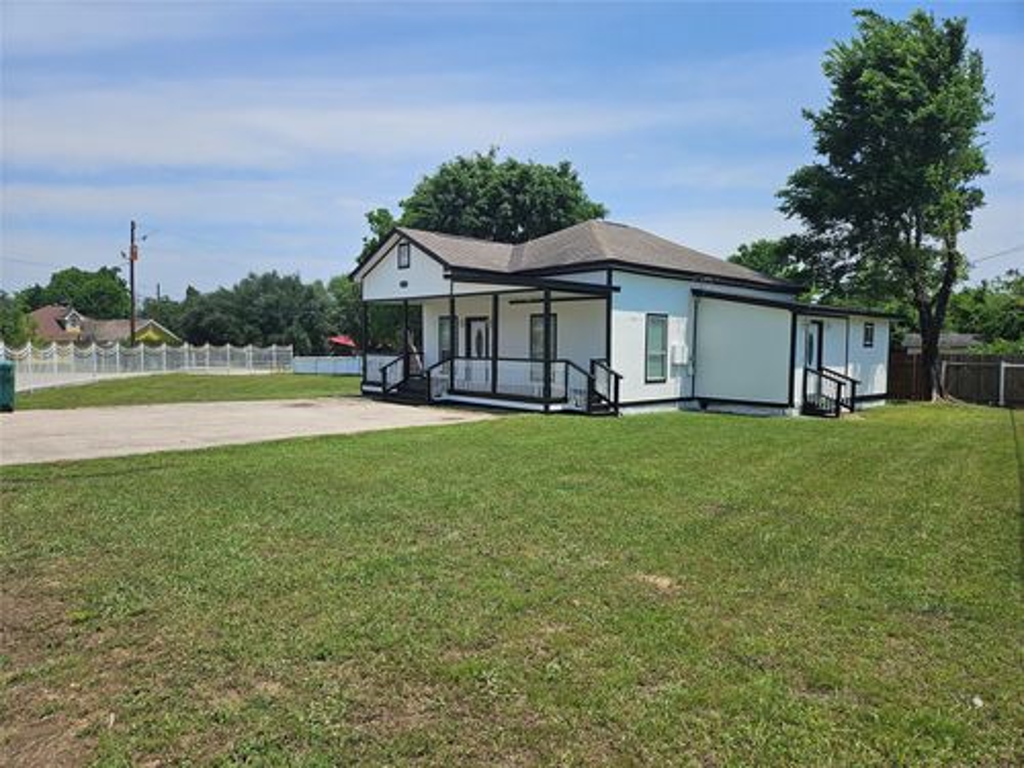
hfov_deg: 73.9
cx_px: 512
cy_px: 384
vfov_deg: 58.9
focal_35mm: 23
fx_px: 680
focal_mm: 5.4
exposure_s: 1/3001
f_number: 1.8
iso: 25
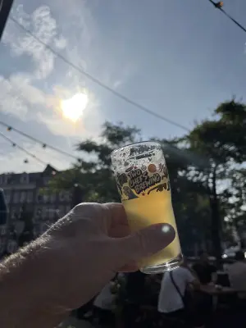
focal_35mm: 26
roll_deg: -0.9
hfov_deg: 53.1
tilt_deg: +17.5
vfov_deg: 67.3
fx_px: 246
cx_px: 123
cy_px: 164
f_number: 1.6
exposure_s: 1/17241
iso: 50
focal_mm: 5.1
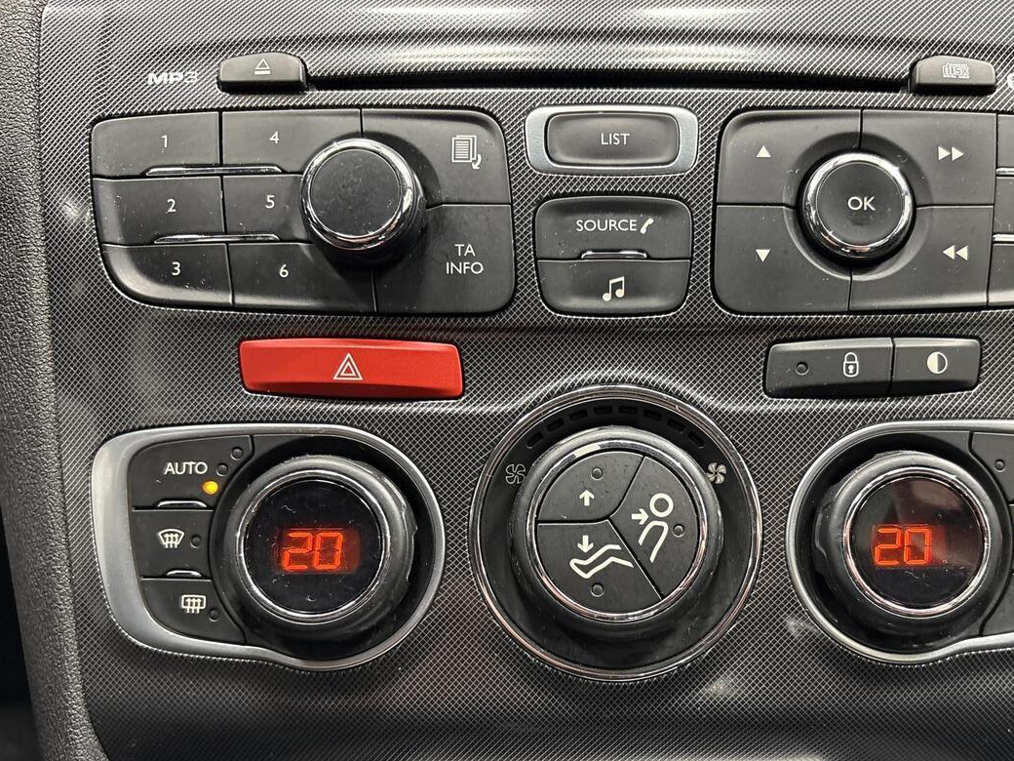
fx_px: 1055
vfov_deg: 39.3
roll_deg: +0.7
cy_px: 494
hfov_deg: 51.1
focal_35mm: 36
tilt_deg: -21.6
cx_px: 604
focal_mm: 5.96
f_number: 1.6
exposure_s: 1/33
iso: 400
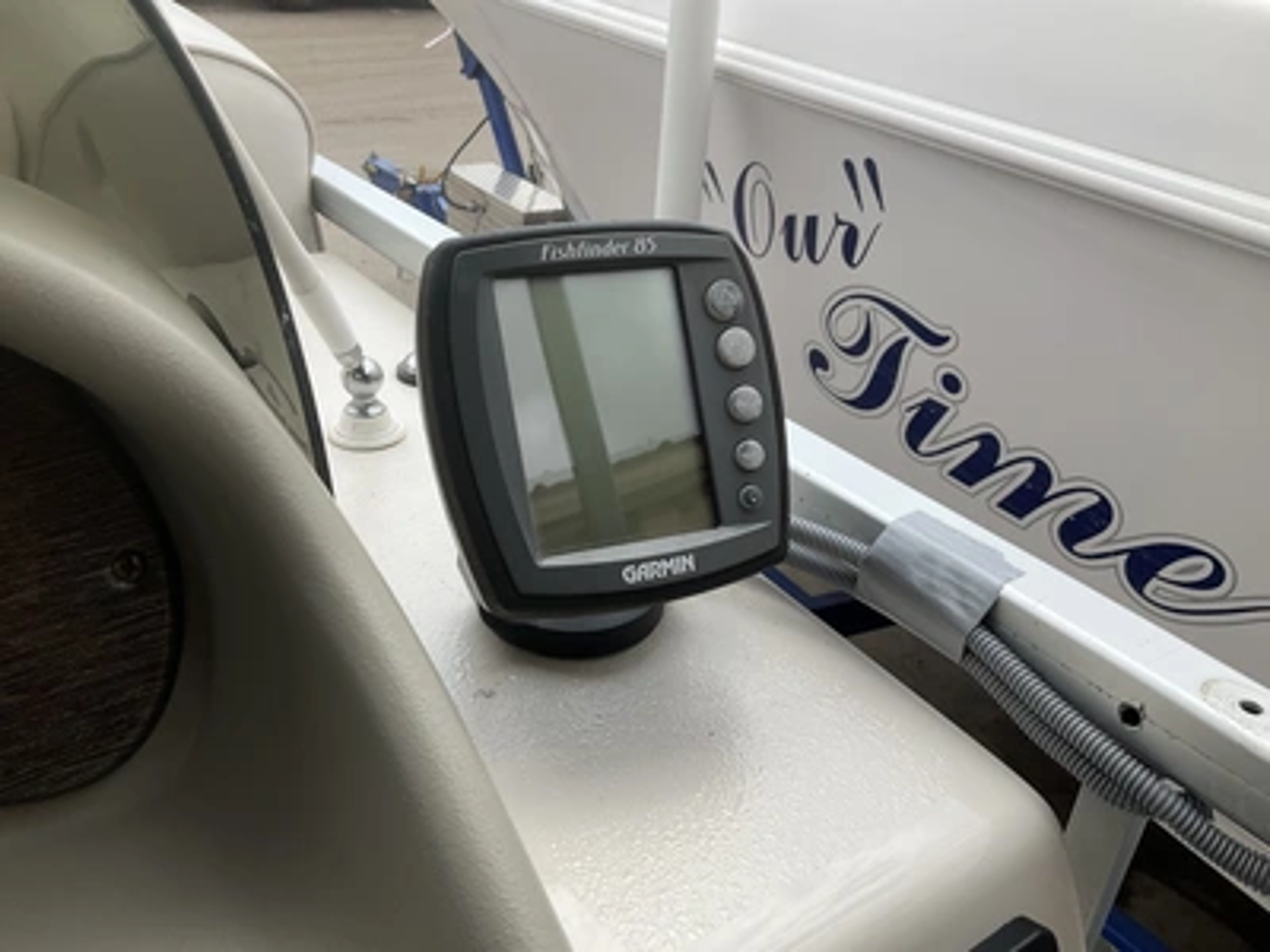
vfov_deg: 48.2
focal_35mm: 29
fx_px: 1064
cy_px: 476
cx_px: 635
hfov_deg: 61.7
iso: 25
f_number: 1.8
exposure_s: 1/1675
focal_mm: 3
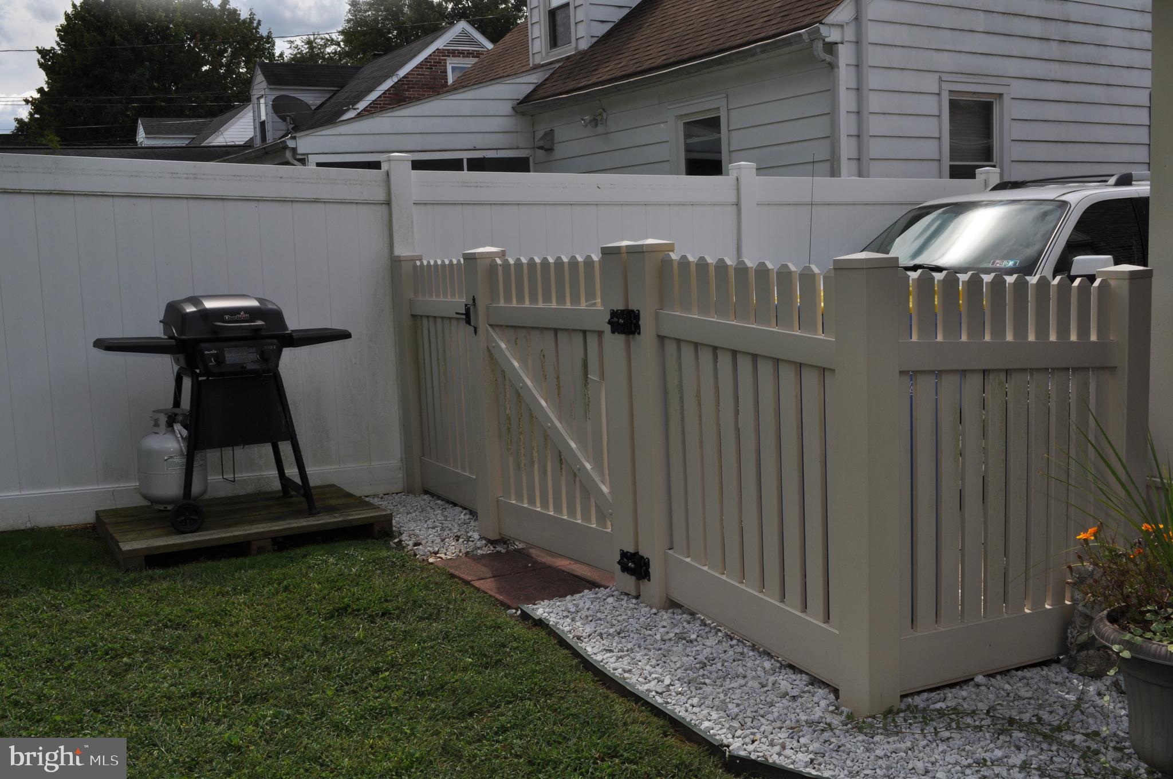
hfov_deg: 53.2
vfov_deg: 36.8
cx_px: 586
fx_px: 1172
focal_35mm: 36
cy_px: 390
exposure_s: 1/200
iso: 200
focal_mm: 24
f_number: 16
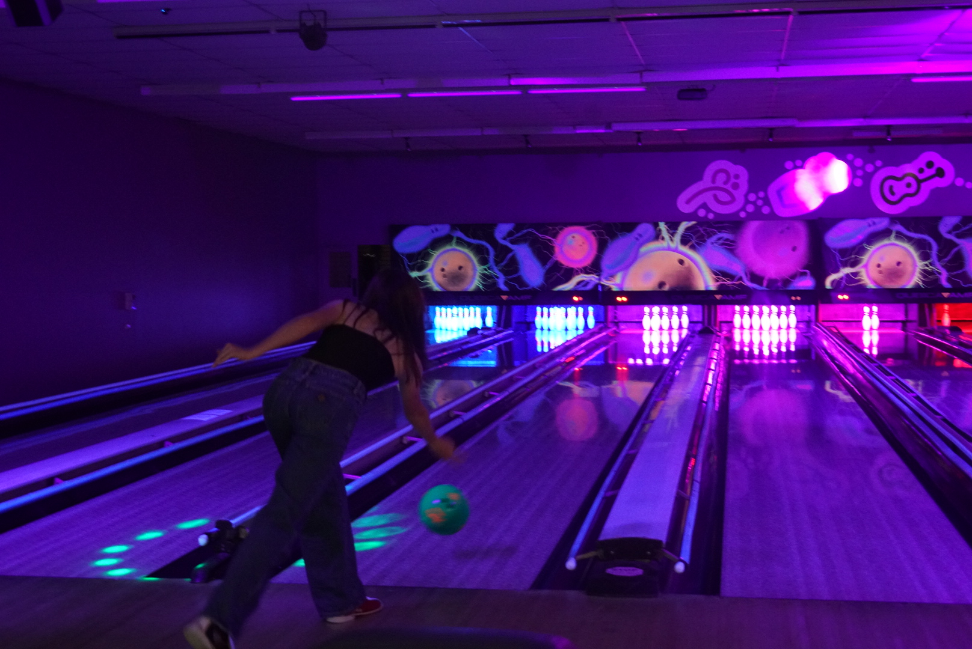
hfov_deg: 41.1
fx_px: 1297
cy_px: 324
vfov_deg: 28.1
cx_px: 486
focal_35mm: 48
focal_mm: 48
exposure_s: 1/30
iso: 6400
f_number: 4.5
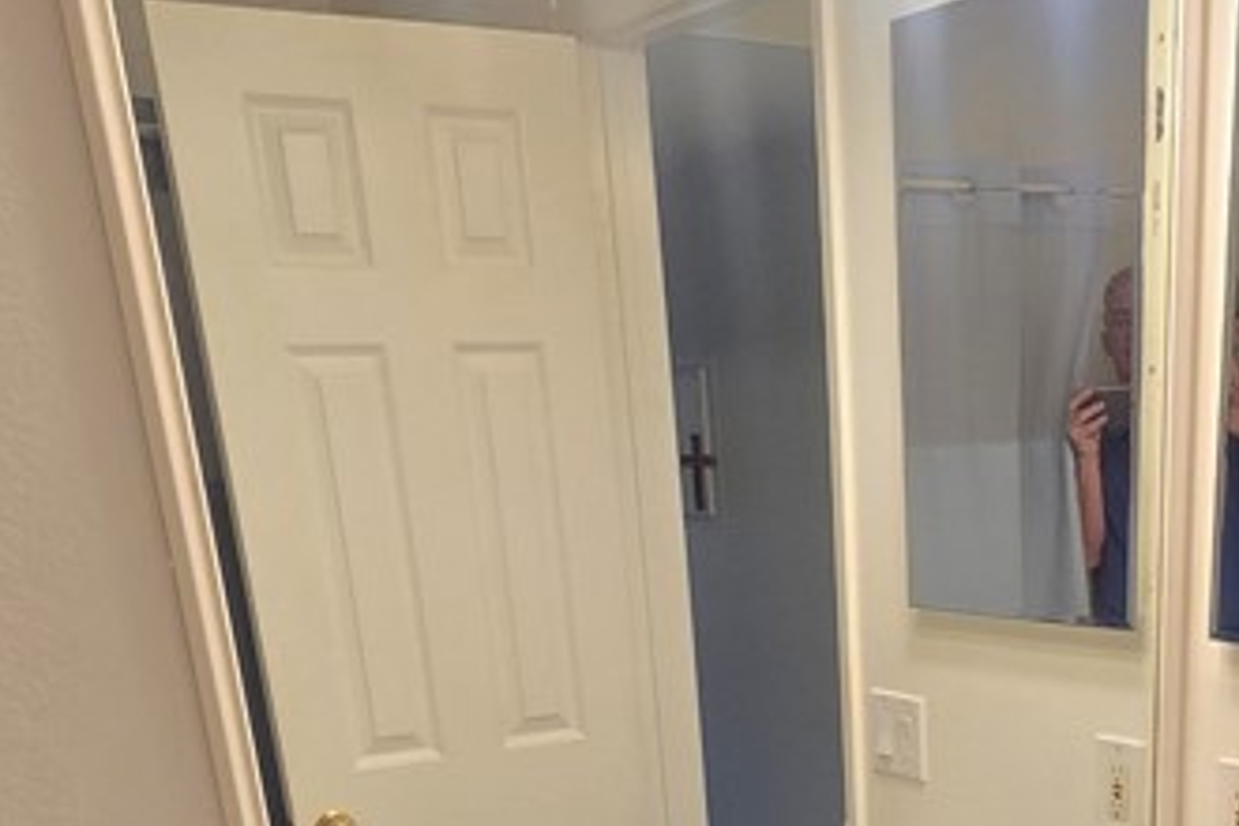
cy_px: 1078
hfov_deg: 45.2
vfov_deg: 26.8
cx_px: 890
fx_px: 1445
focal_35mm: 42
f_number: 2.2
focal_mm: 2.2
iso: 100
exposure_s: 1/60
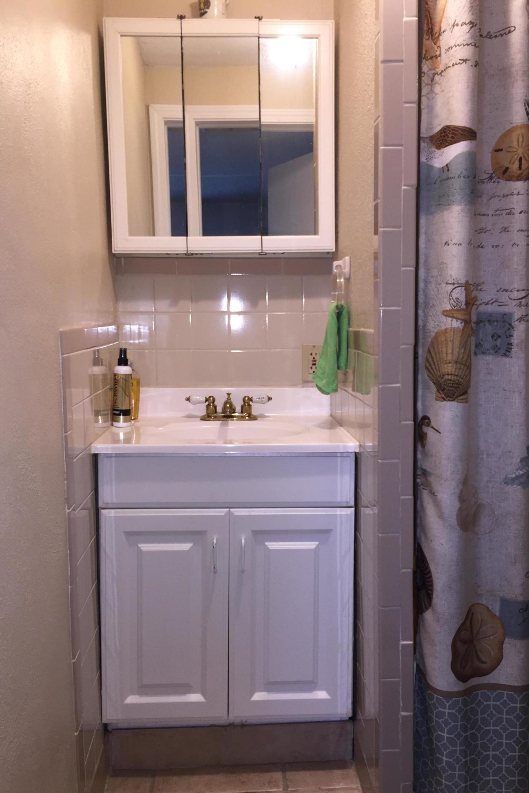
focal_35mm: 31
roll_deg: +1.5
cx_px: 276
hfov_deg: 42.3
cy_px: 392
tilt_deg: -6.0
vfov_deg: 60.3
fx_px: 683
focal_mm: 4.15
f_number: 2.2
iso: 50
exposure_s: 1/30
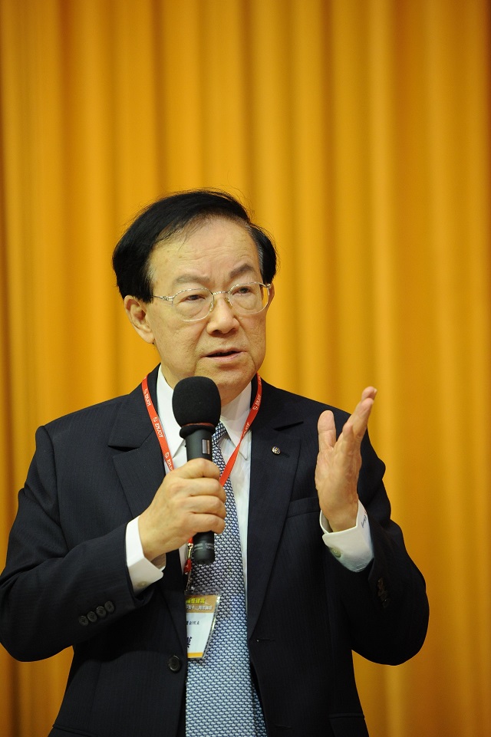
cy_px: 368
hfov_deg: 6.9
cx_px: 246
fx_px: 4094
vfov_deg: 10.3
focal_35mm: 200
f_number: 3.2
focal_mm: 200
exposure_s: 1/125
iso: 2500
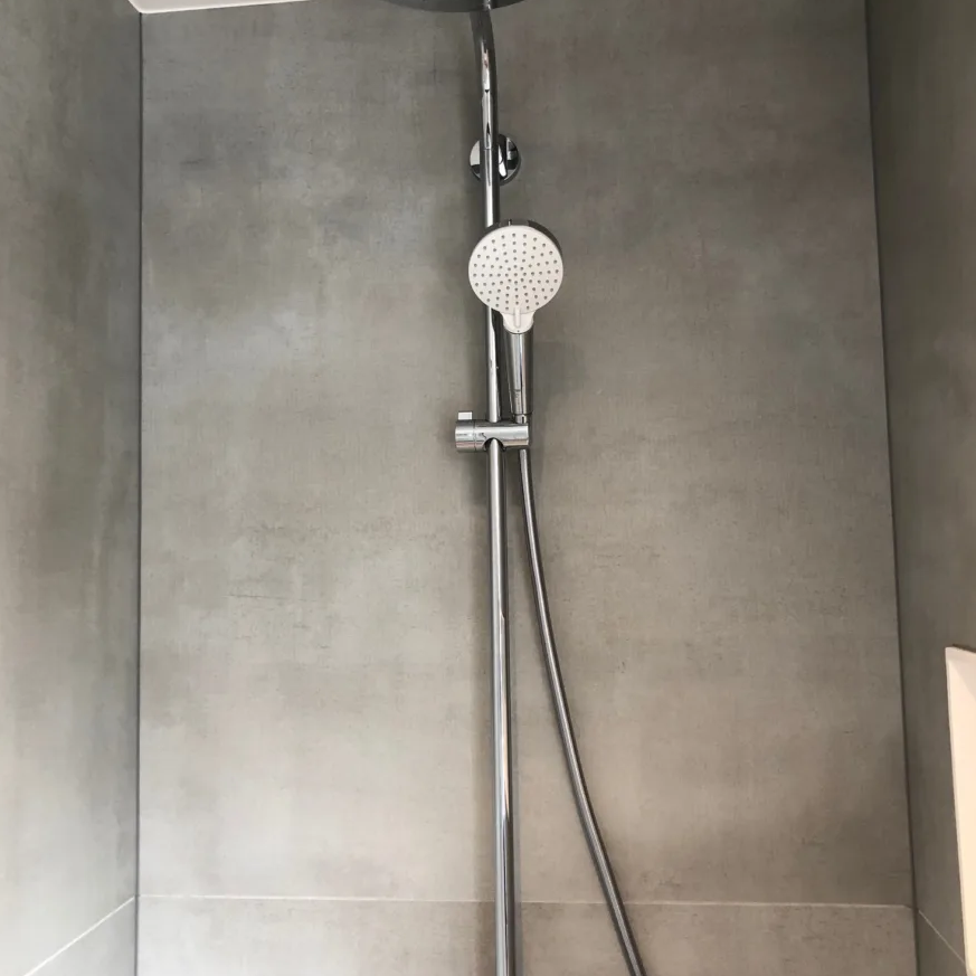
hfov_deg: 48.5
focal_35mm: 34
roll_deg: +1.4
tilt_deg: +4.0
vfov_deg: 48.4
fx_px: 1085
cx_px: 484
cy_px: 477
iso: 40
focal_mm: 4
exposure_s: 1/25
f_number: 1.8
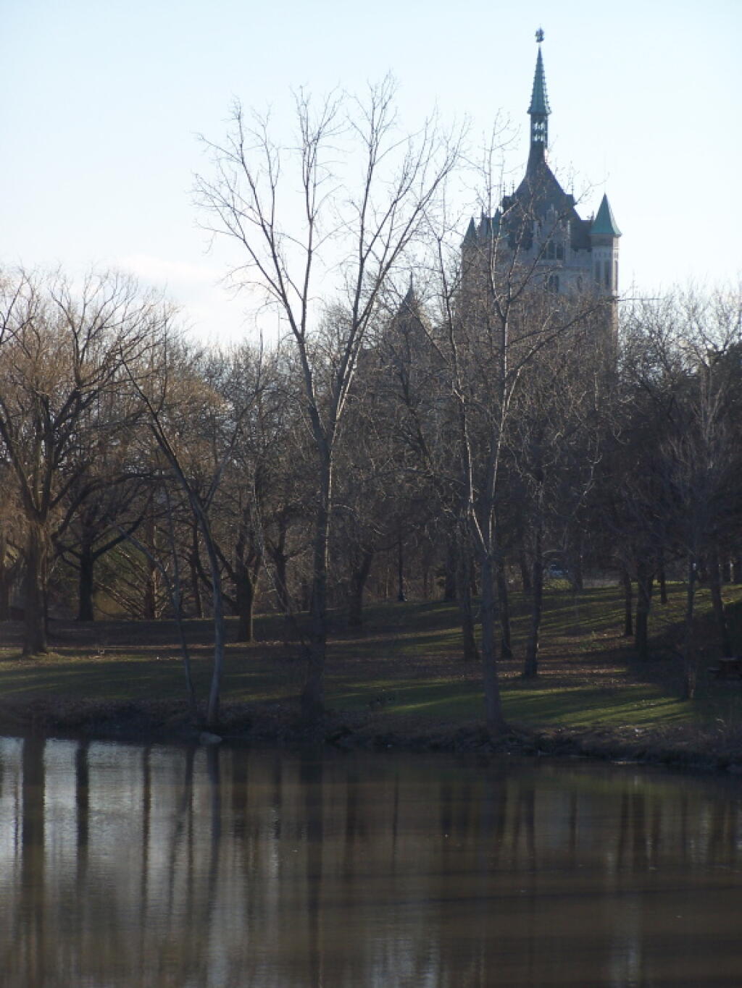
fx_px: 4544
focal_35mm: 159
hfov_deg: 9.3
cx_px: 371
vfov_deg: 12.4
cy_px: 494
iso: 80
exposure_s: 1/640
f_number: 3.2
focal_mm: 26.4
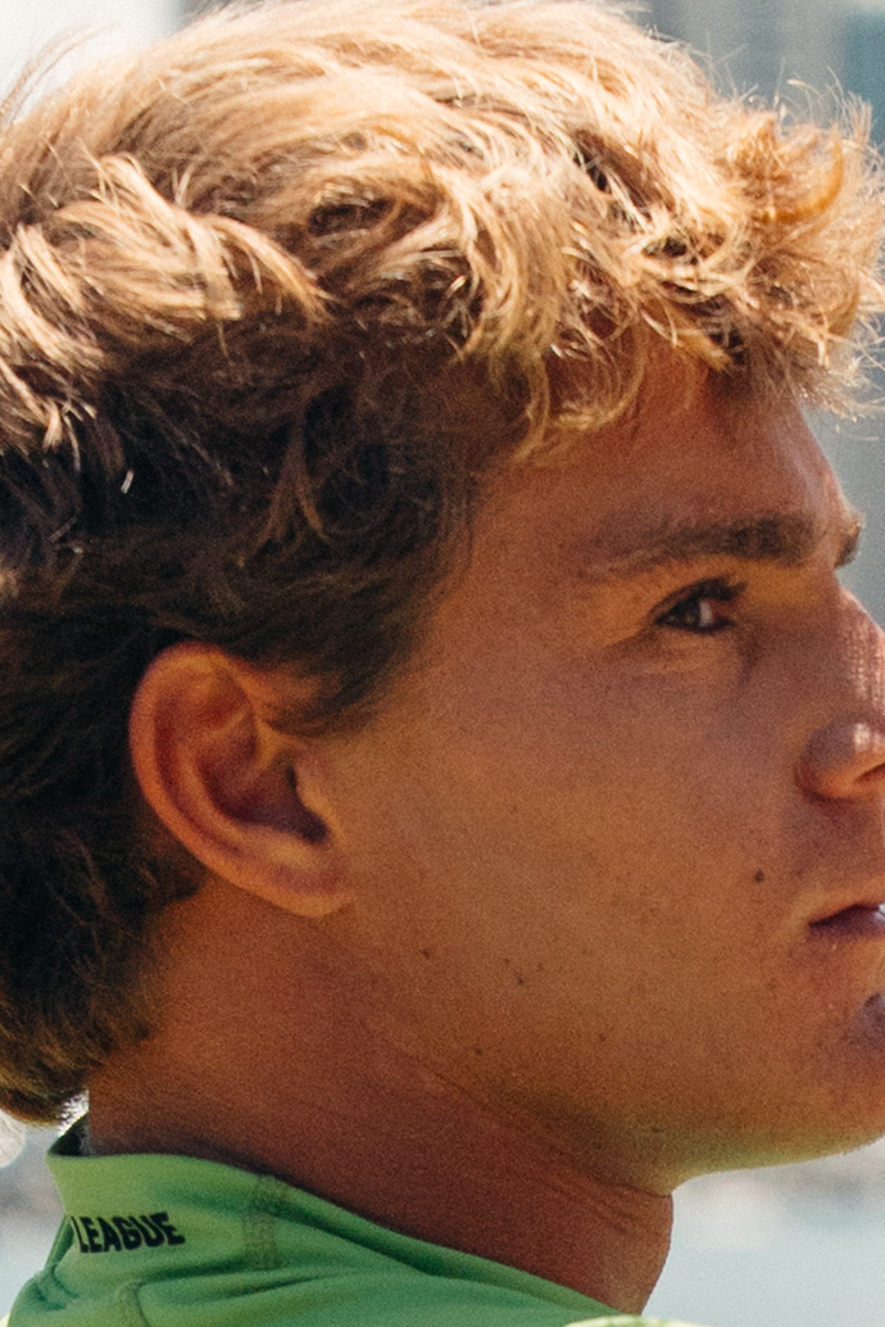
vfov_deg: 7.1
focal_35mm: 283
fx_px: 10428
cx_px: 1081
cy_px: 2201
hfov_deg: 4.8
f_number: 4
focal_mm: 69
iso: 1250
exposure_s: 1/3200
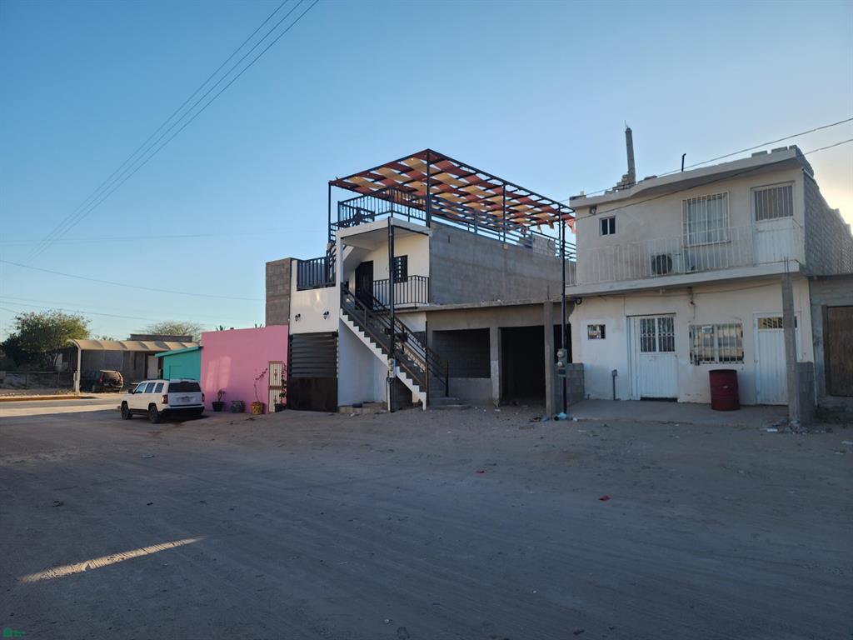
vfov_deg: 58.9
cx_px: 426
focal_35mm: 23
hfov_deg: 73.9
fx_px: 567
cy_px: 320
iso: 12
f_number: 1.8
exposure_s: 1/609
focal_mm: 6.4
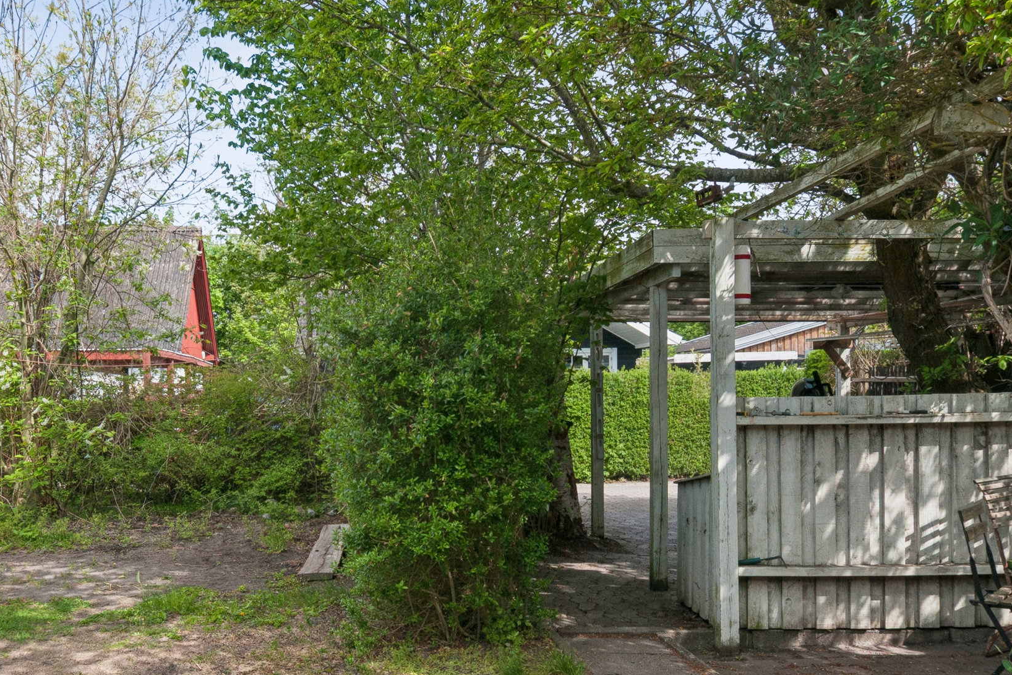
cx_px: 397
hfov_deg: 56.7
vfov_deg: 40.0
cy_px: 364
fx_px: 928
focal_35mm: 33
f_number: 10
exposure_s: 1/200
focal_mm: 12
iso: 200
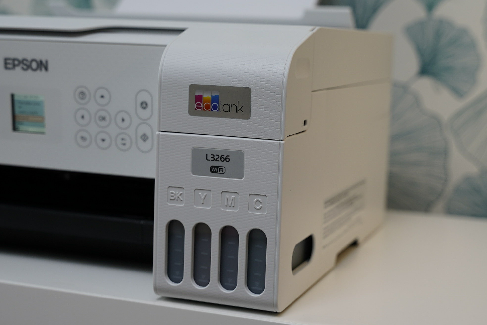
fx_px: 906
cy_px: 162
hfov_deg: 30.1
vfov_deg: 20.3
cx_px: 244
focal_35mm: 67
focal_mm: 45
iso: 320
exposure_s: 1/160
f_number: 4
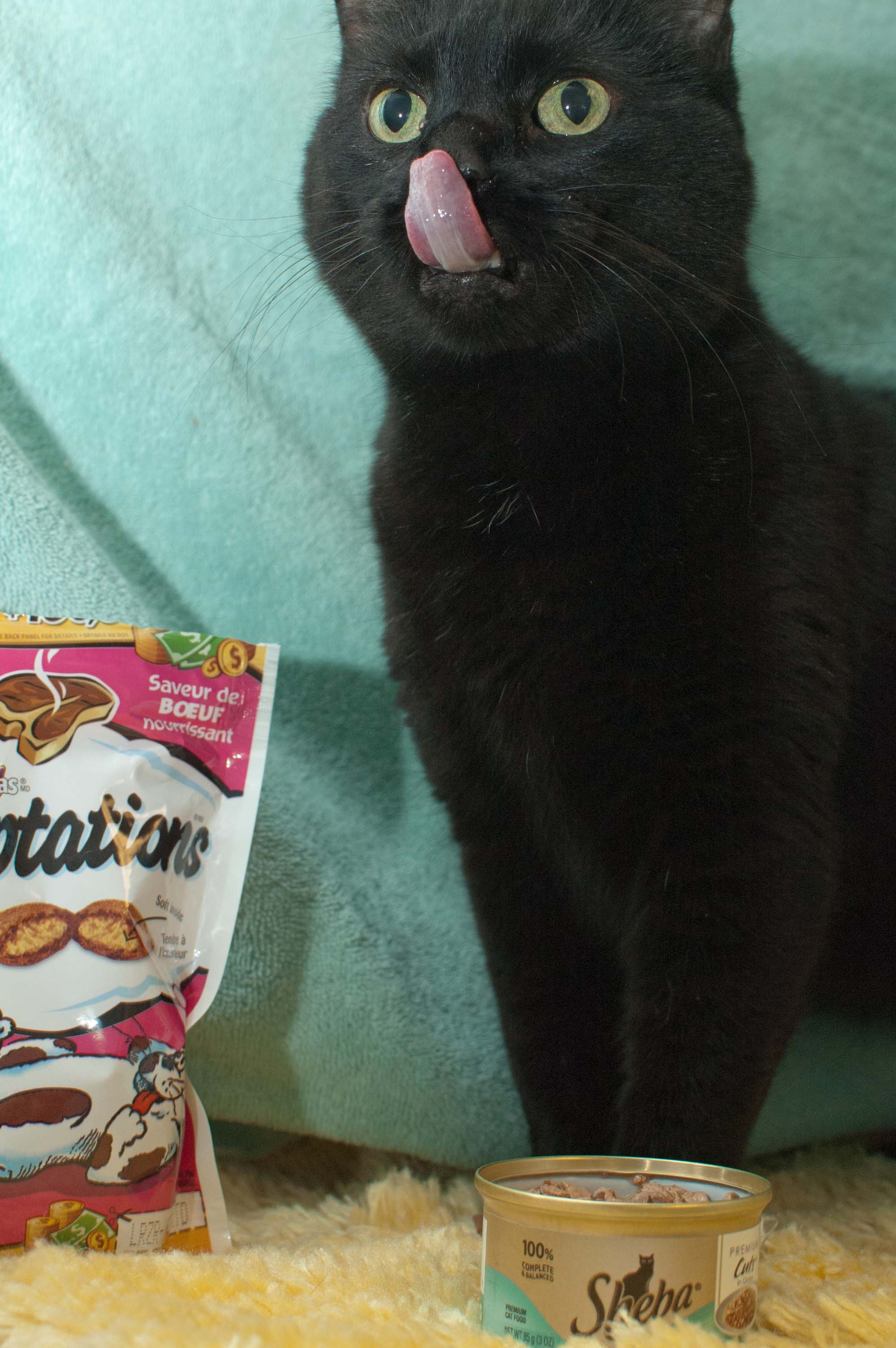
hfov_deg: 25.7
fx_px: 1963
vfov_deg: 37.9
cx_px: 448
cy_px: 674
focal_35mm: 52
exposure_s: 1/60
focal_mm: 35
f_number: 5.6
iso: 800
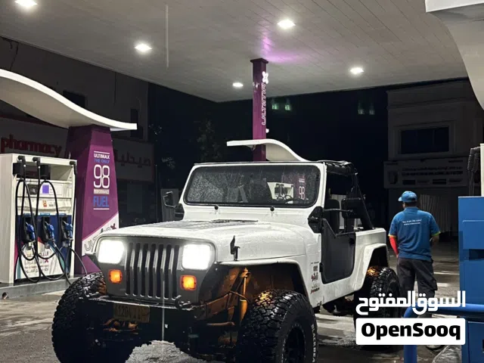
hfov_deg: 71.6
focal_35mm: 24
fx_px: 336
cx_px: 242
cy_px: 182
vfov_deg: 56.8
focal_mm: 6.86
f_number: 1.78
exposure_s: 1/57
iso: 320
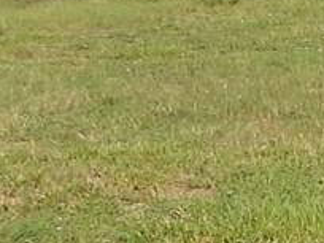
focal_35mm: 196
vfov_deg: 7.6
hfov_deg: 9.1
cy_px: 141
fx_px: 1835
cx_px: 775
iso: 125
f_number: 3.7
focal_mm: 4.5
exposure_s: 1/800
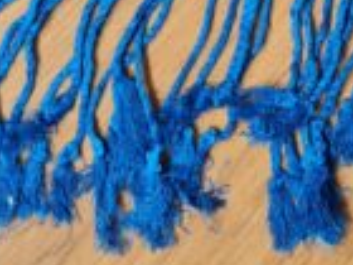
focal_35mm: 130
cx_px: 250
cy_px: -304
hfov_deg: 15.1
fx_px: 1326
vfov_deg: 10.3
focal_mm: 5.4
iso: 200
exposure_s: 1/40
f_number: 1.8
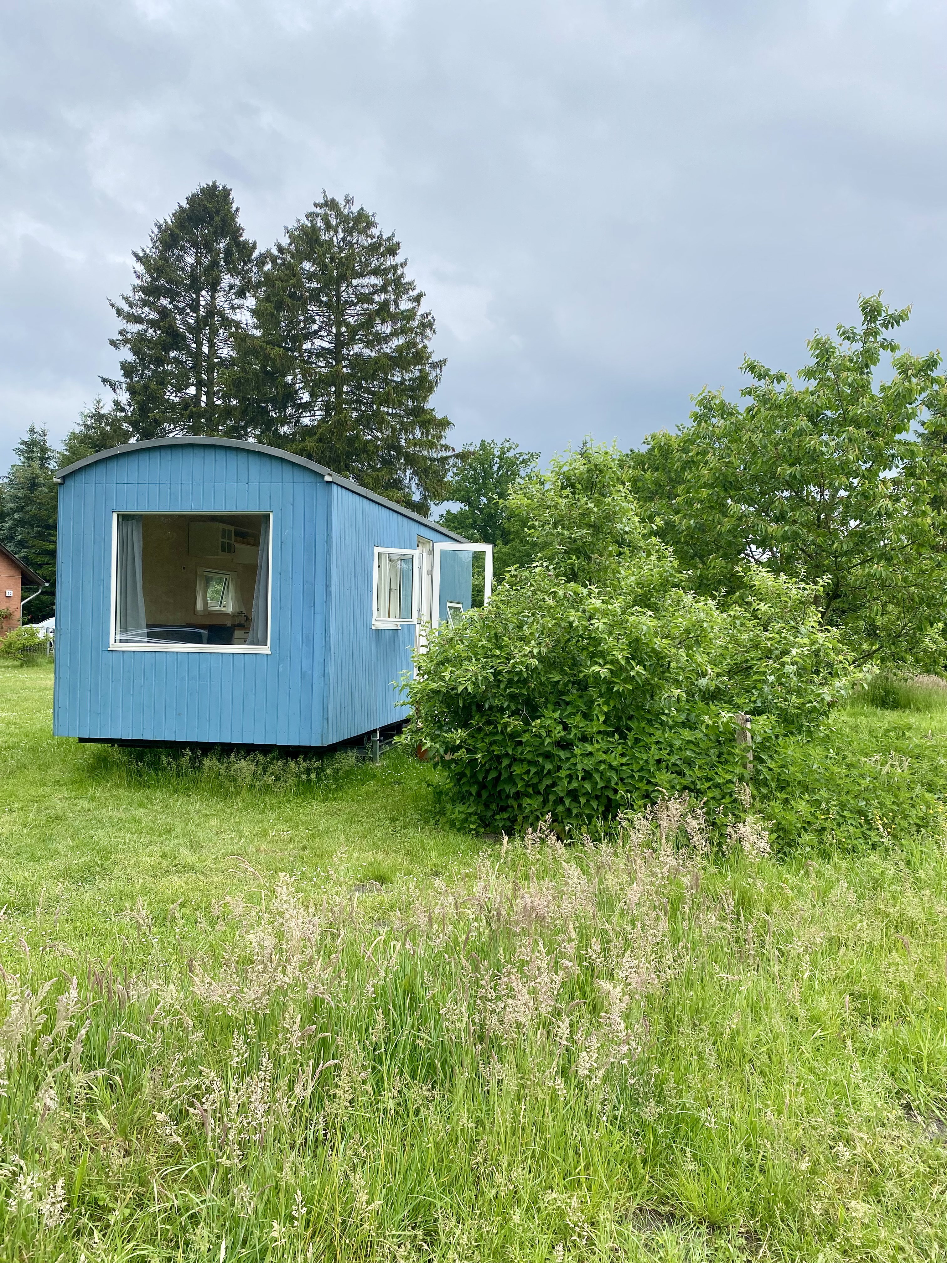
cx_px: 474
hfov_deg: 53.1
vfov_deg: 67.3
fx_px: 948
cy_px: 632
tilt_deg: +0.5
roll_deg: -1.1
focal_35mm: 26
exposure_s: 1/1585
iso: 32
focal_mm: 4.25
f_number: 1.8
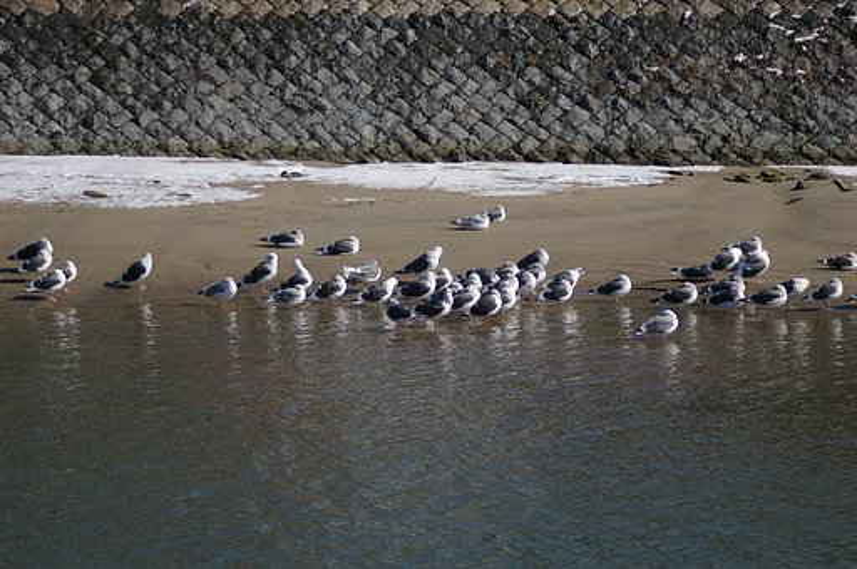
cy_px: 284
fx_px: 4743
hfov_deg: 10.3
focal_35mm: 200
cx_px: 428
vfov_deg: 6.9
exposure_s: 1/1600
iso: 200
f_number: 6.3
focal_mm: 133
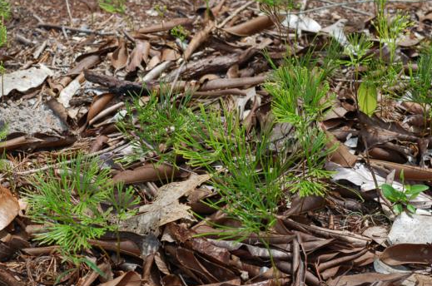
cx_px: 190
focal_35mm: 104
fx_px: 1246
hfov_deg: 19.7
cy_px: 141
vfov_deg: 13.1
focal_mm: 60
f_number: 6.3
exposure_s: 1/160
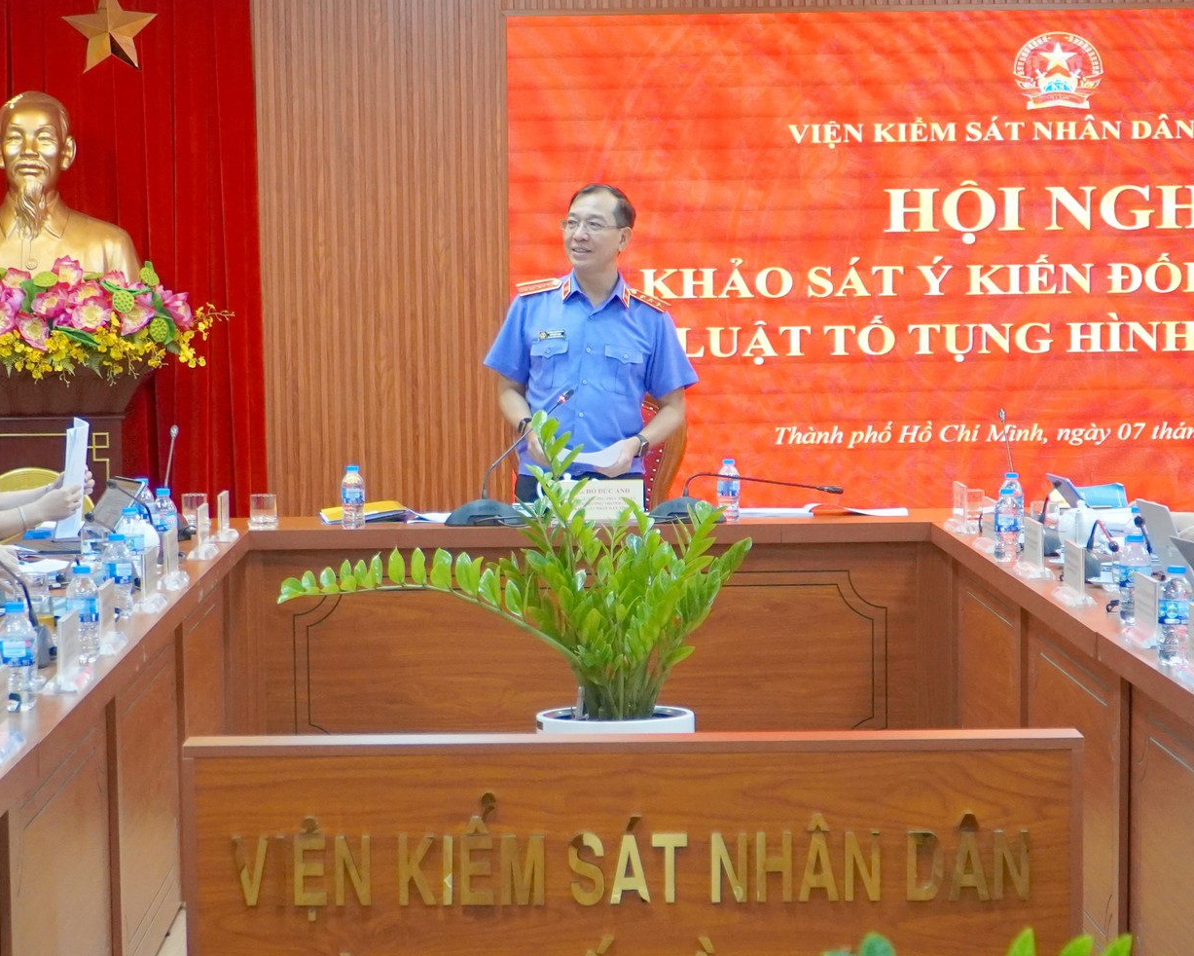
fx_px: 3322
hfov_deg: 20.4
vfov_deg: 16.3
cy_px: 595
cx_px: 525
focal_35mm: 94
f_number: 4
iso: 2500
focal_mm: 32
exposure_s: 1/160
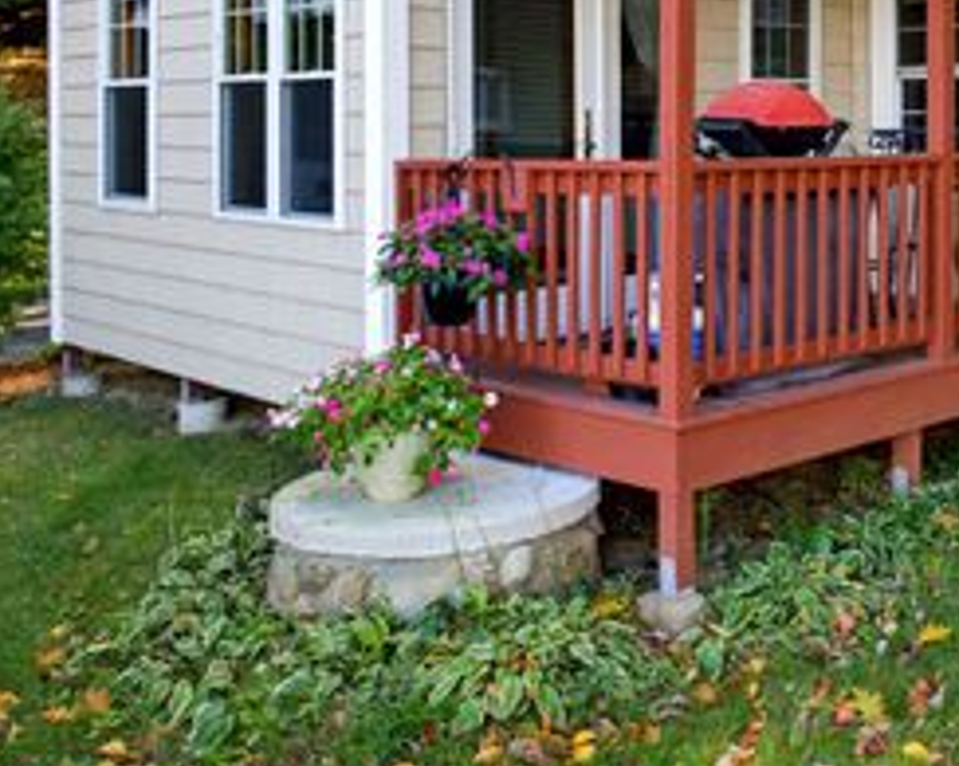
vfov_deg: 30.8
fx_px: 1362
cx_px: 715
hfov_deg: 37.9
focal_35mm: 48
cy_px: 169
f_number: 2.8
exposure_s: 1/120
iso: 230
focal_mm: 12.3
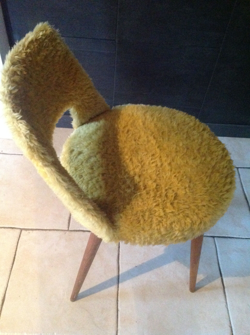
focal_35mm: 35
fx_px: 338
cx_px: 125
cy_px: 168
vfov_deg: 52.7
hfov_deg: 40.6
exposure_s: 1/15
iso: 800
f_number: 2.4
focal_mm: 4.28
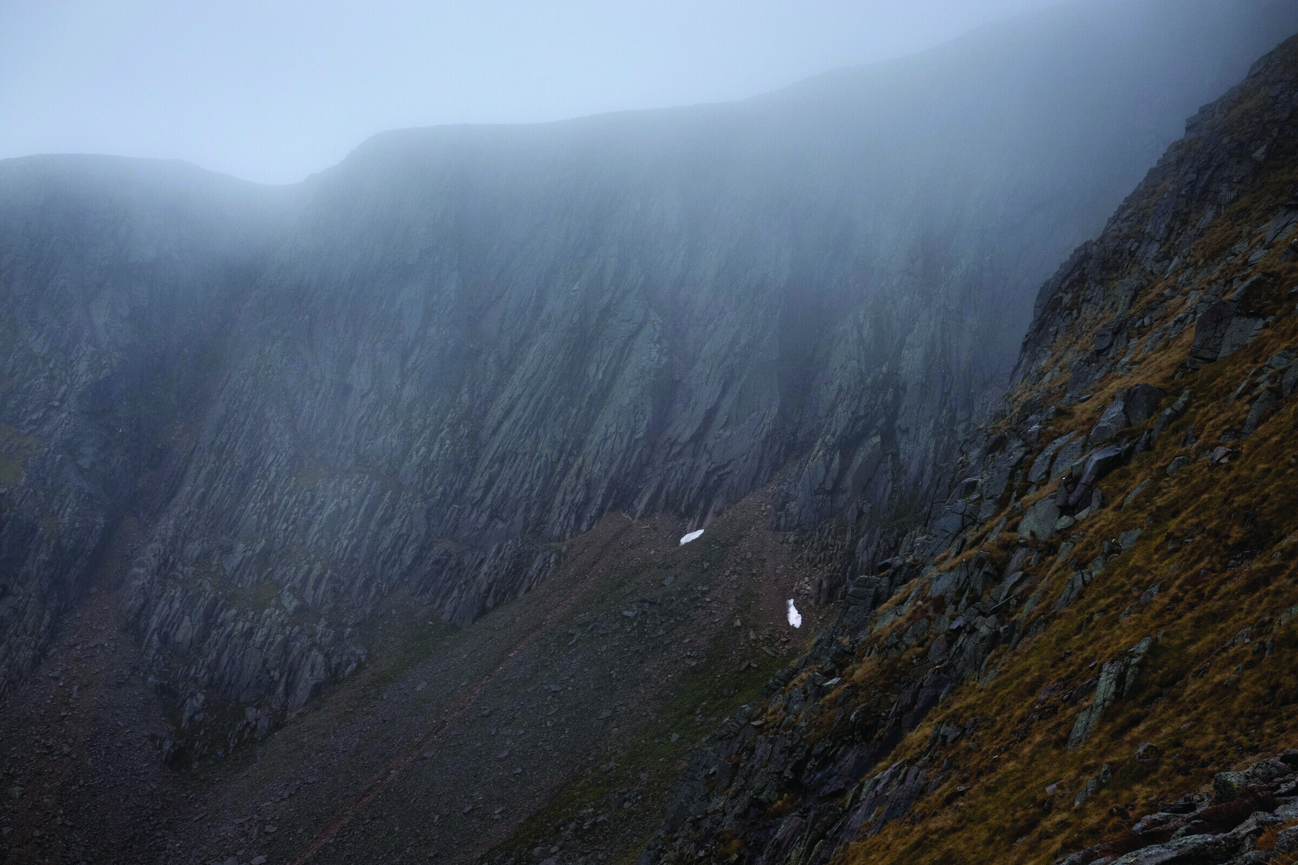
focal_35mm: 65
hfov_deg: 31.0
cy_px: 432
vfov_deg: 20.9
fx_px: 2343
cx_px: 649
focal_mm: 23.86
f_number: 4
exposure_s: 1/640
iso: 400
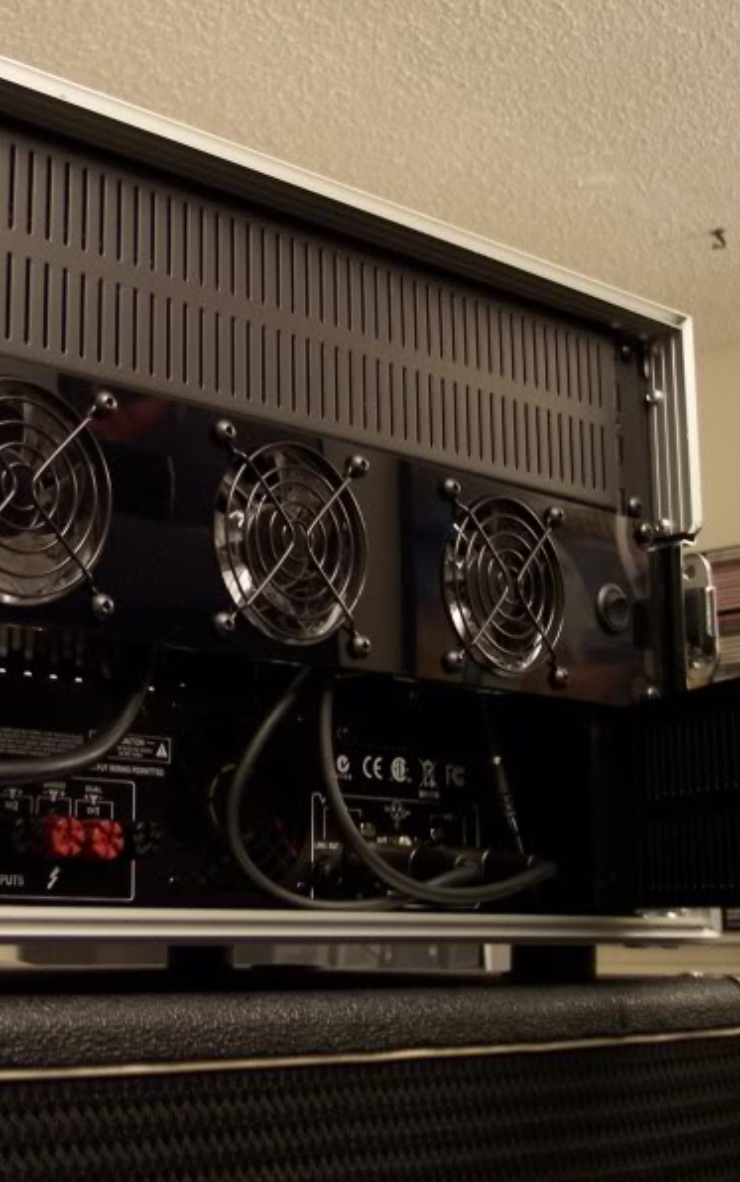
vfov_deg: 37.5
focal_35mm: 54
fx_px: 1741
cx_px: 107
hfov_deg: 23.5
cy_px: 590
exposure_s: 1/8
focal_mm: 8
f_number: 2.8
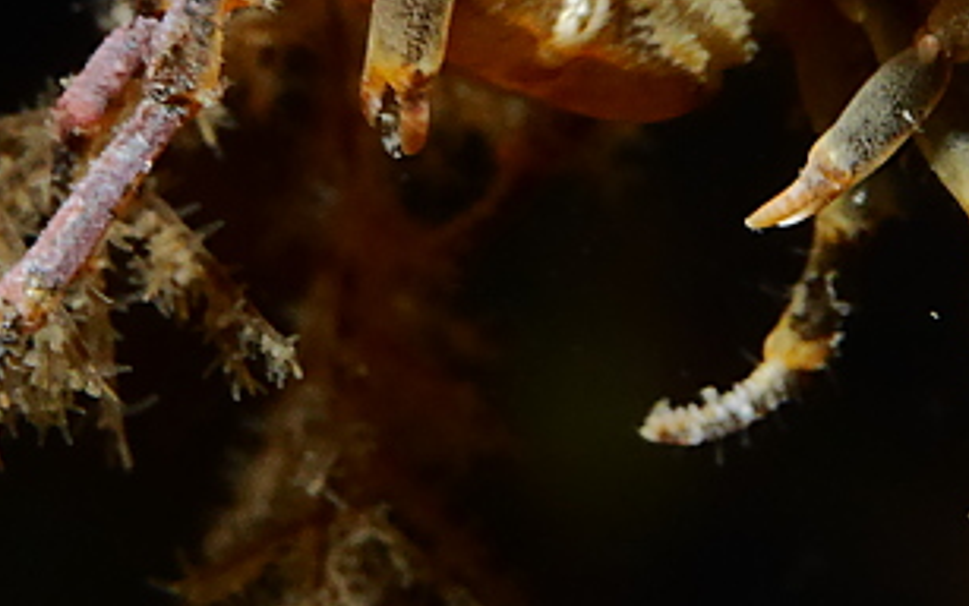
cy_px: -110
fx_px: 6550
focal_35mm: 248
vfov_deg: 5.3
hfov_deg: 8.5
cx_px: 595
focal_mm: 45
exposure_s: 1/100
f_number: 11
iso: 2000
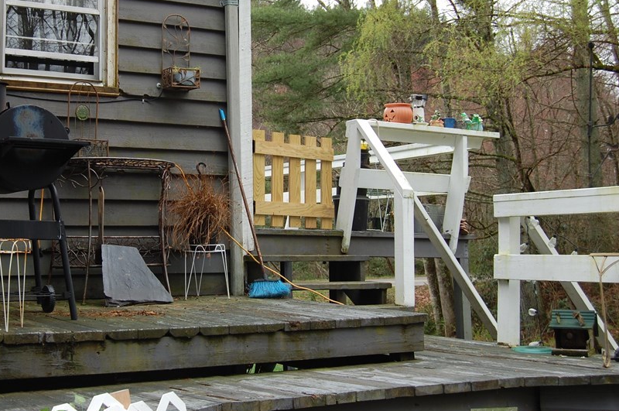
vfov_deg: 25.3
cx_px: 205
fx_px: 910
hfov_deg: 37.2
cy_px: 144
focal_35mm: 53
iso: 200
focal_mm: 26
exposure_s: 1/125
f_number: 5.6
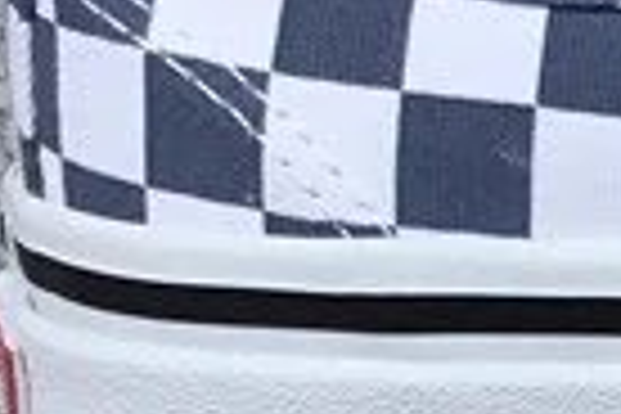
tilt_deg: -21.1
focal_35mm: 211
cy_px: 569
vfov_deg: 6.4
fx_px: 3639
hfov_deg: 9.1
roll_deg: -1.6
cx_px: 1323
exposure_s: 1/641
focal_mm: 3.3
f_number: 2.4
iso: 25
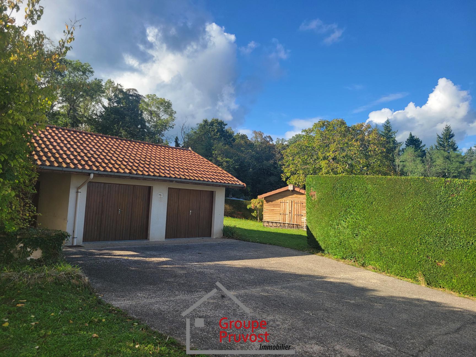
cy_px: 178
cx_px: 238
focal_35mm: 26
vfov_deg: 53.1
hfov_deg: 67.3
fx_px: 358
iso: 40
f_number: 1.8
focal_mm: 5.4
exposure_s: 1/1041
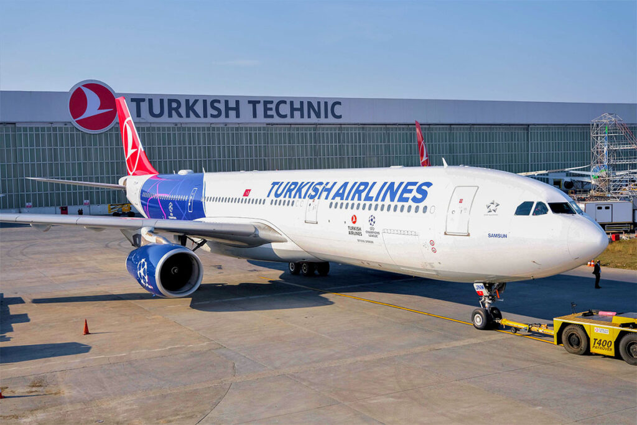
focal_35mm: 39
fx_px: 690
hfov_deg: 49.5
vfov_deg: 34.2
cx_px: 318
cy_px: 212
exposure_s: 1/1250
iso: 160
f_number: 4
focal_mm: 26
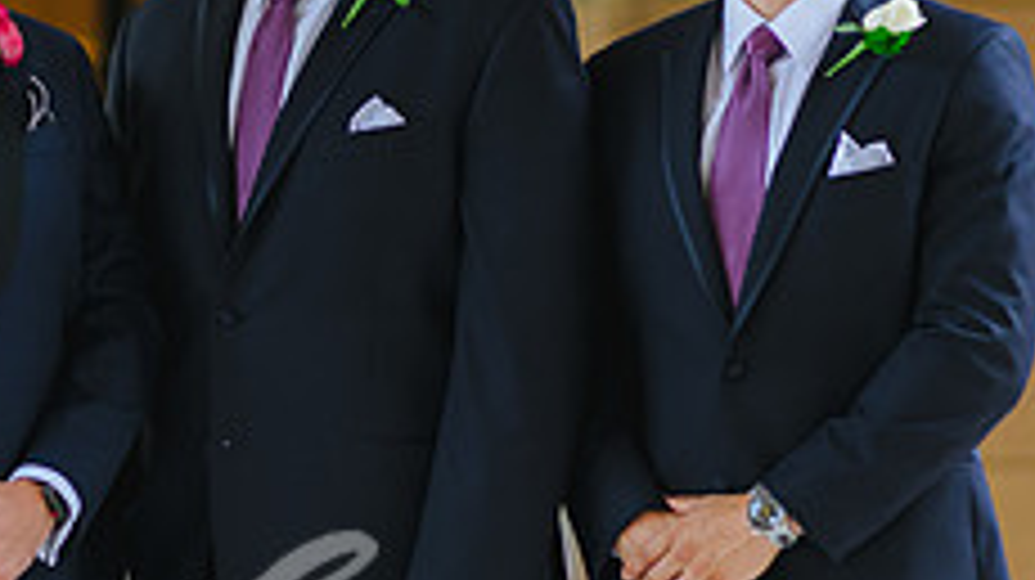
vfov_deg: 5.0
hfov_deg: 8.9
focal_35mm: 242
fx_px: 6637
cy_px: 277
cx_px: 219
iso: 400
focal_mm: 85
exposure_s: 1/160
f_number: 2.2
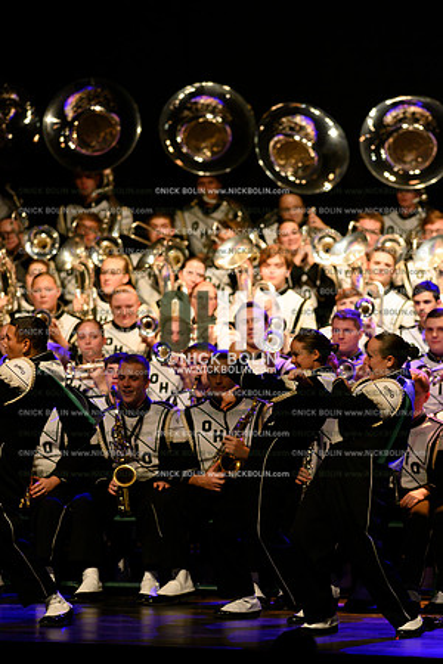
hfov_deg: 4.6
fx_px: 5537
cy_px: 332
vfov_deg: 6.9
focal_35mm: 300
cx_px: 222
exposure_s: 1/500
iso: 6400
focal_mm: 300
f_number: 4
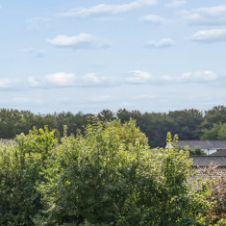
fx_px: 631
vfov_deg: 19.9
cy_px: 210
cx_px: -136
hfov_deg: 17.7
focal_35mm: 85
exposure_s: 1/2500
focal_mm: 29.5
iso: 800
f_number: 8
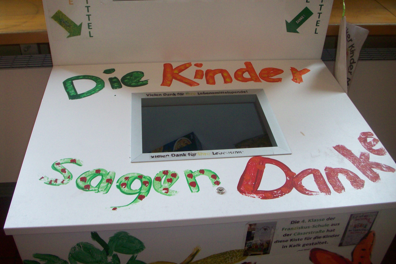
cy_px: 115
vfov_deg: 34.2
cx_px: 200
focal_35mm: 39
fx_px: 429
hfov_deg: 49.6
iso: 160
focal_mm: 6.2
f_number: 2.8
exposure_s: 1/64.4
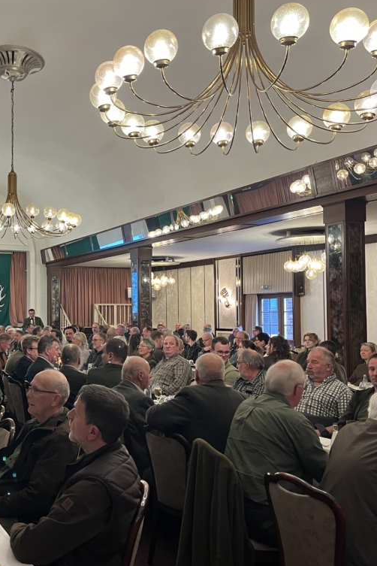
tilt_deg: +3.1
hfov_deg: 34.4
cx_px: 55
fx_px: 581
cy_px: 281
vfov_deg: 51.9
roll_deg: +0.1
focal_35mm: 37
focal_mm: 5.1
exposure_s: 1/50
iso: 200
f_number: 1.6
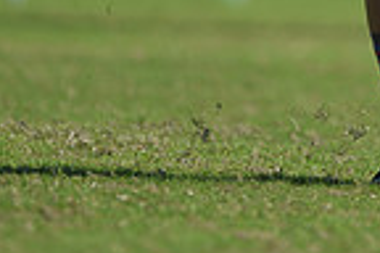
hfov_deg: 1.3
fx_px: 17025
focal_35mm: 1613
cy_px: -213
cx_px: 375
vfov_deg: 0.9
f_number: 3.5
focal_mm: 400
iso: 100
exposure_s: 1/2500
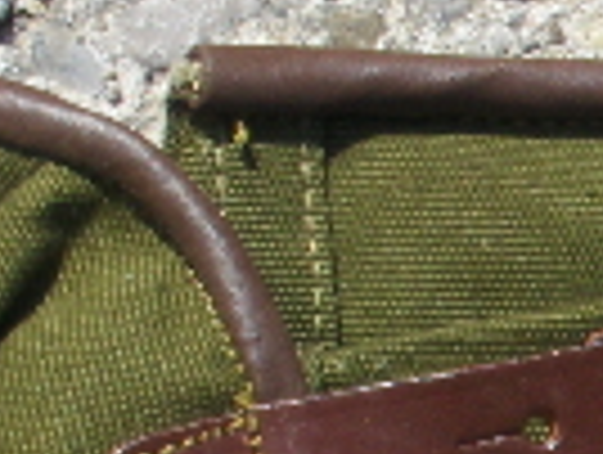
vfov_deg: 2.7
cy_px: 847
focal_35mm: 547
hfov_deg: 3.6
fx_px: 9546
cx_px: 1215
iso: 100
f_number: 5
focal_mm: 22.5
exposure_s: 1/568
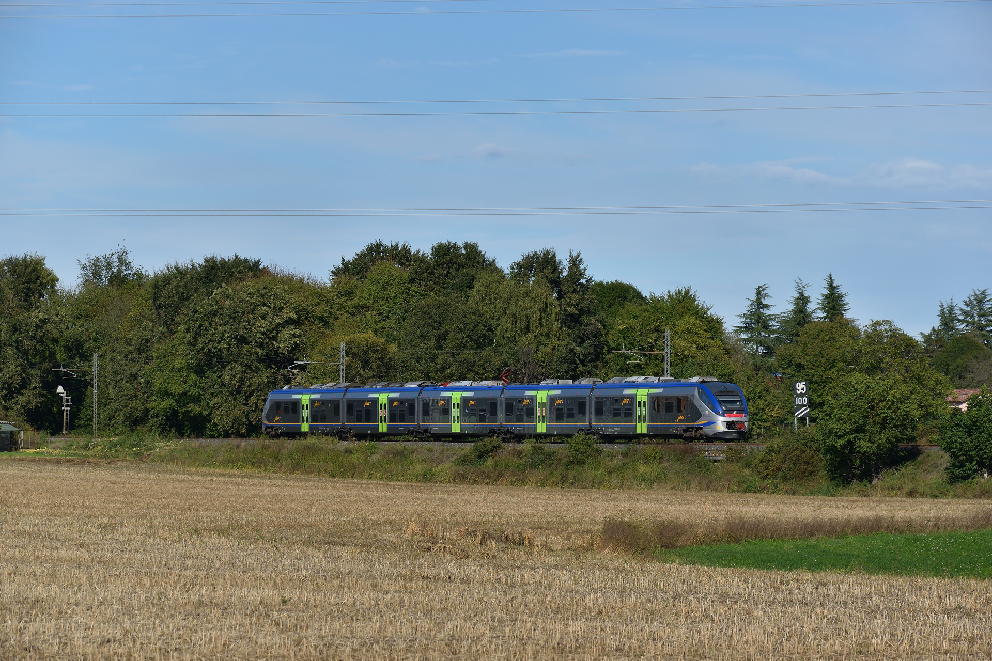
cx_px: 496
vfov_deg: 8.7
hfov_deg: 13.0
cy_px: 330
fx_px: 4340
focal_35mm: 158
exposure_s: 1/640
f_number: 7.1
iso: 100
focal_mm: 105
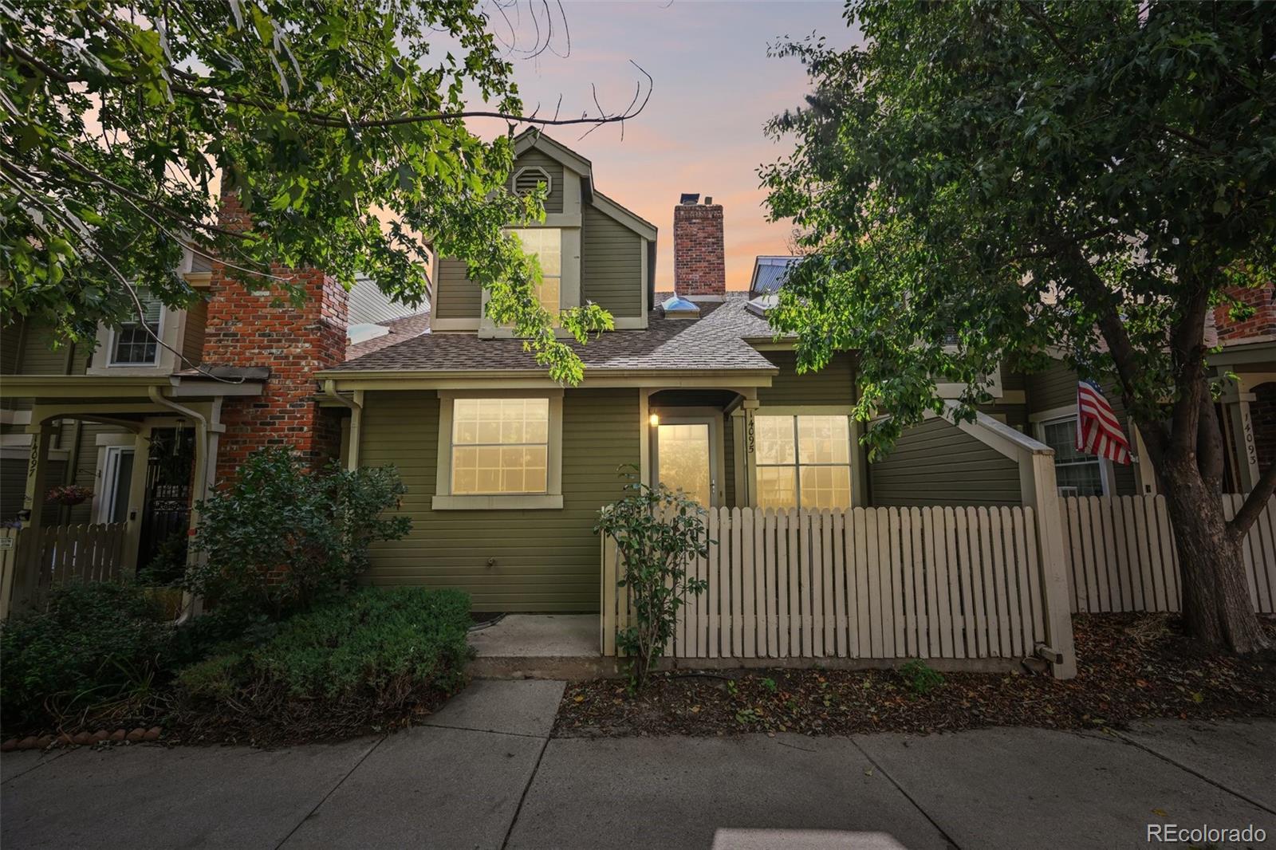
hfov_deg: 104.3
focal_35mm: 14
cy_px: 425
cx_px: 638
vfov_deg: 81.2
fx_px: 496
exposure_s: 1/50
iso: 64
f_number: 9
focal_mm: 14
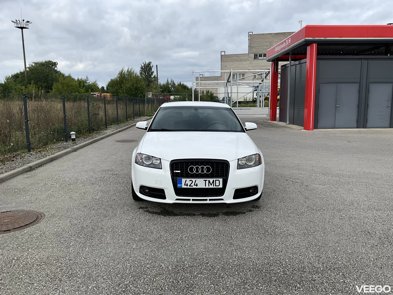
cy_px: 148
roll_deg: +0.8
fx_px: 329
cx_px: 196
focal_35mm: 29
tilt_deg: -8.4
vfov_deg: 48.2
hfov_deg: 61.7
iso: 25
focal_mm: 3
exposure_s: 1/855
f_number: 1.8
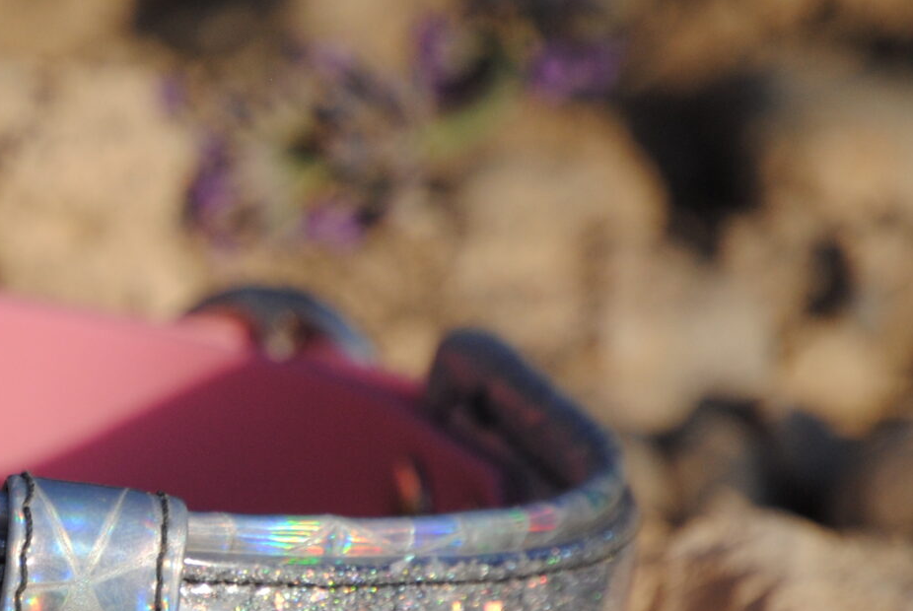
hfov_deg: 2.5
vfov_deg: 1.7
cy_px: 528
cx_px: 20
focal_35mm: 829
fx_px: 21051
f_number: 5.6
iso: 200
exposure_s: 1/800
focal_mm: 200
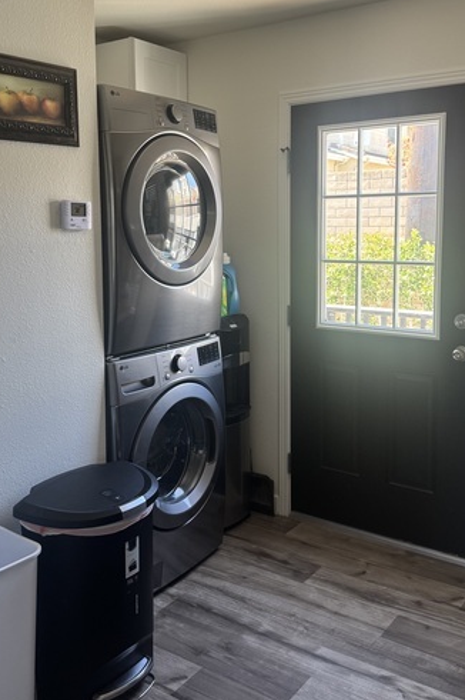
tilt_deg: -5.3
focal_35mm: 34
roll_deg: -0.2
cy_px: 294
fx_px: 660
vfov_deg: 55.6
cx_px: 255
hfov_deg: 38.8
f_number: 1.78
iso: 125
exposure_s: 1/121
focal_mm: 6.76
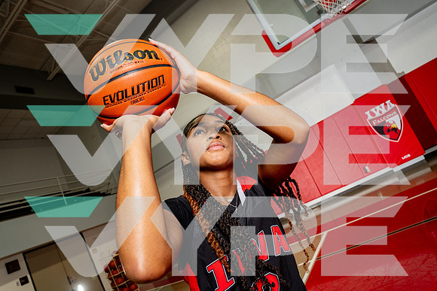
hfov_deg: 74.4
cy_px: 146
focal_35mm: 24
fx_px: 288
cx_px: 218
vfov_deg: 53.7
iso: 400
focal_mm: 23
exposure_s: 1/250
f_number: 5.6
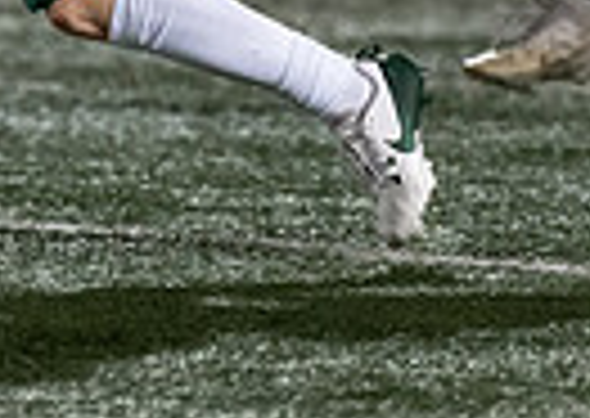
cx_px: -29
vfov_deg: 1.1
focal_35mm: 1260
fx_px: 21070
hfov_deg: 1.6
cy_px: -242
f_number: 2.8
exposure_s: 1/1000
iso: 3200
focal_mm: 200
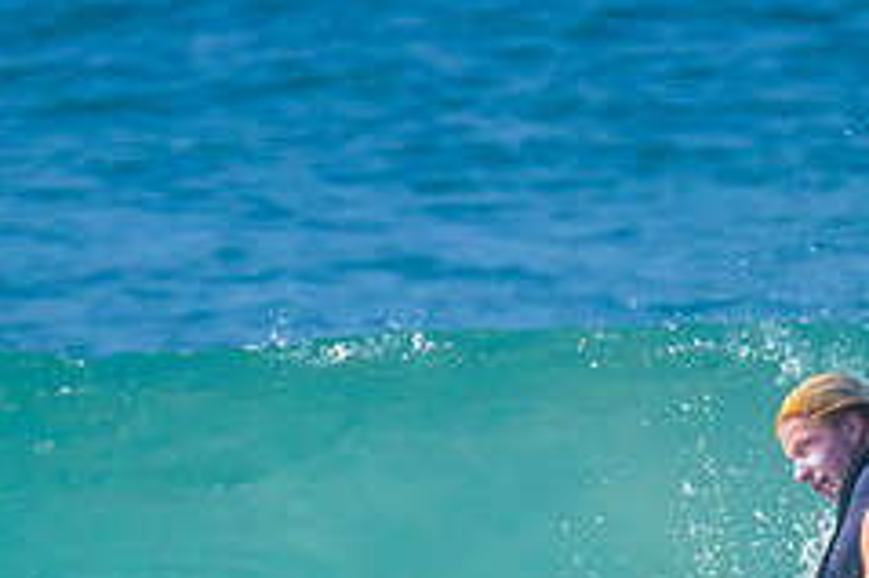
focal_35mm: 1859
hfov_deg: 1.1
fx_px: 44842
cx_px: 680
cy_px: 637
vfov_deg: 0.7
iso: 1100
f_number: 8
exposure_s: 1/2000
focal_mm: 560
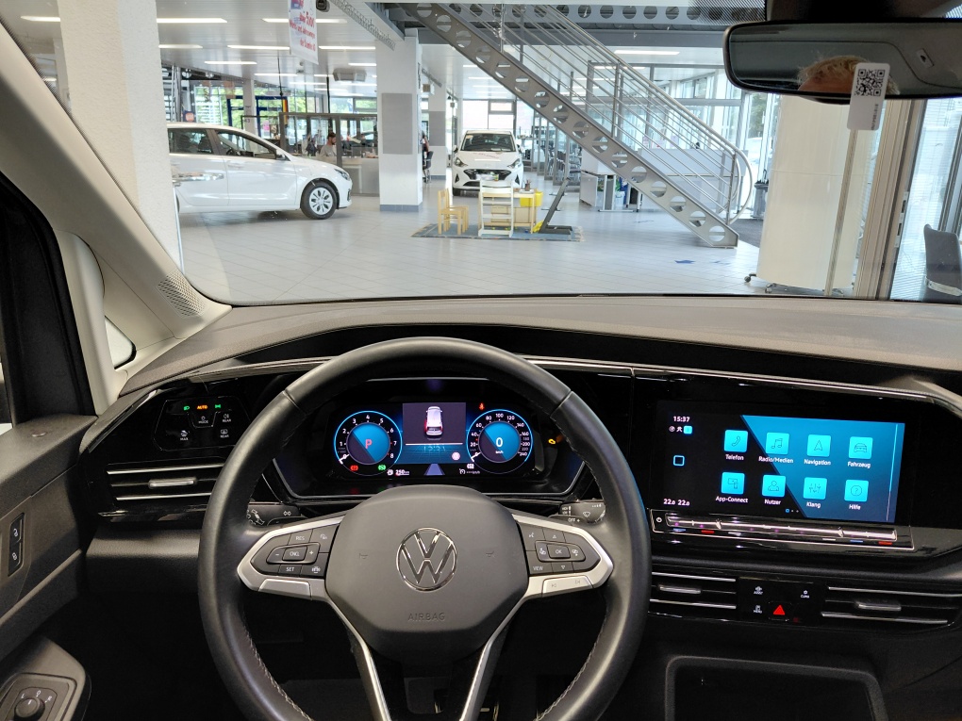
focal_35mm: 25
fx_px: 695
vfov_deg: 54.9
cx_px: 481
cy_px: 360
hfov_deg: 69.4
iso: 160
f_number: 1.8
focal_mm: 4.69
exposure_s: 1/50.1
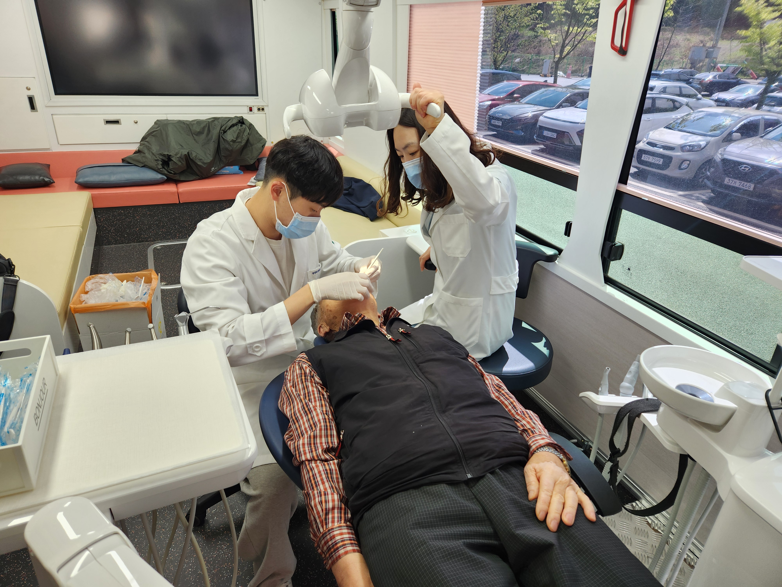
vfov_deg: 58.9
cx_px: 391
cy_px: 294
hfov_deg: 73.9
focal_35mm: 23
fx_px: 520
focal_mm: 5.4
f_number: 1.8
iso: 80
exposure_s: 1/180
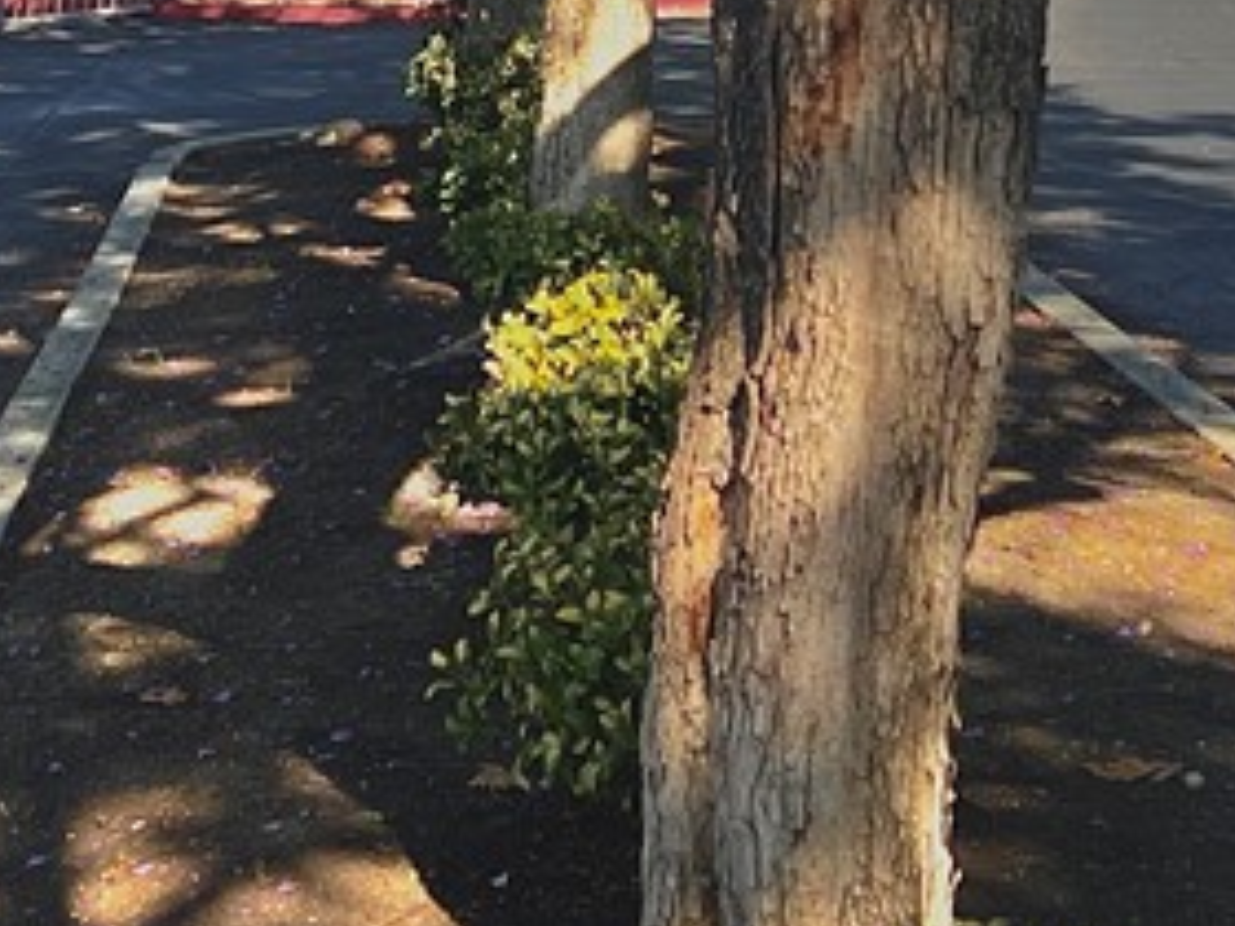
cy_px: -282
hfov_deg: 20.6
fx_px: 3389
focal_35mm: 95
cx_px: 503
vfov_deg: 14.9
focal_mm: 5.7
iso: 50
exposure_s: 1/3165
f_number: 1.5
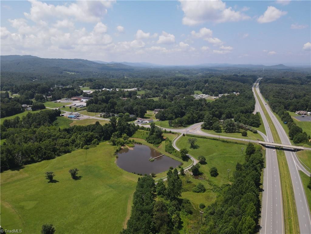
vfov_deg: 56.8
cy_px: 117
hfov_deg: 71.6
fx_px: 216
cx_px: 156
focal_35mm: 24
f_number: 2.8
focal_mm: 4.5
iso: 100
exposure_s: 1/725
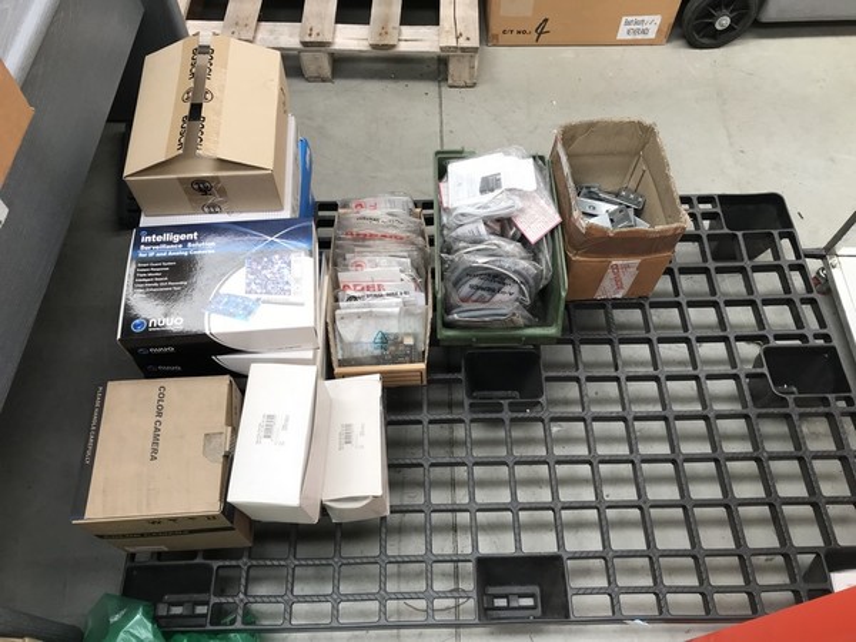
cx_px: 428
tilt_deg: -60.5
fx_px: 692
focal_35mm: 28
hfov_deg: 63.4
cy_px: 321
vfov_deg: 49.7
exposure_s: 1/100
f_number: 1.8
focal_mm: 3.99
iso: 25
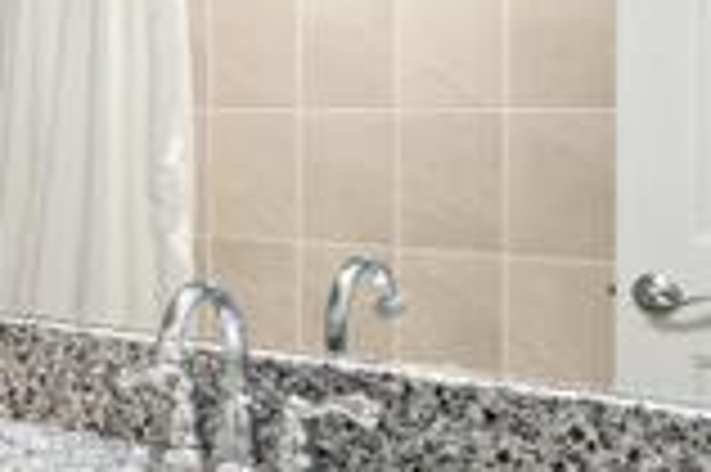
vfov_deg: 18.5
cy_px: 112
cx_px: -248
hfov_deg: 23.9
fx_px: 1440
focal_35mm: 73
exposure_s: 1/10
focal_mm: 18
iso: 400
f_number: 8
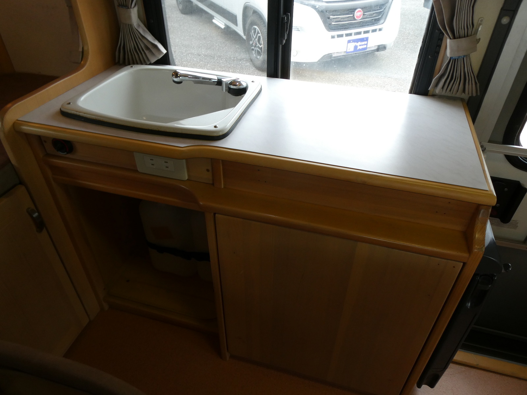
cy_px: 198
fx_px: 365
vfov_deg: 56.8
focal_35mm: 24
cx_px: 264
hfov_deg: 71.6
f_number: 3.3
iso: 125
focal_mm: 4.3
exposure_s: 1/60
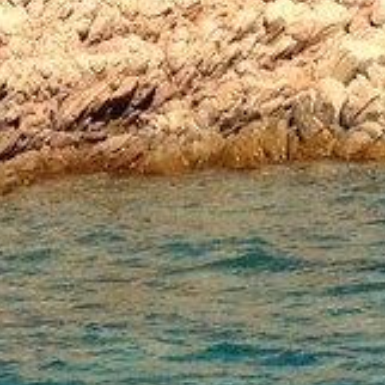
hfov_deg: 7.2
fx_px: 2907
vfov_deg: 7.4
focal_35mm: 231
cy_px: -292
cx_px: 842
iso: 64
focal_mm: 4.28
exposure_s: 1/2123
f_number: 2.4
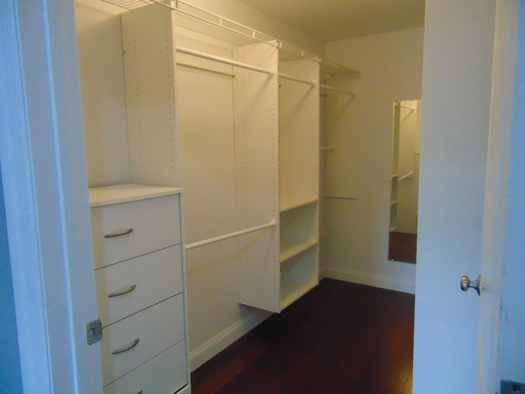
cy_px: 197
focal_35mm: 25
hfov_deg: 69.4
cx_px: 262
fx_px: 379
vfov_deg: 54.9
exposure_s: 1/100
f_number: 3
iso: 800
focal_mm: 4.5
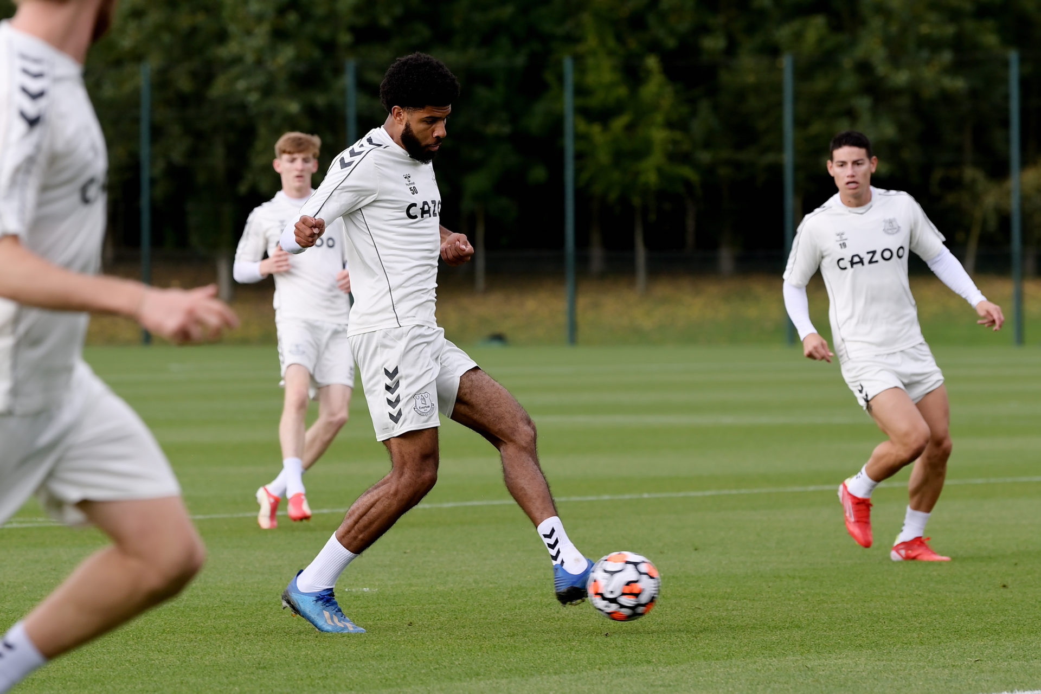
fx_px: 4915
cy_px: 347
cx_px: 520
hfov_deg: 12.1
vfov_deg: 8.1
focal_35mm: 170
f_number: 4.5
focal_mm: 170
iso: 250
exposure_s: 1/1000
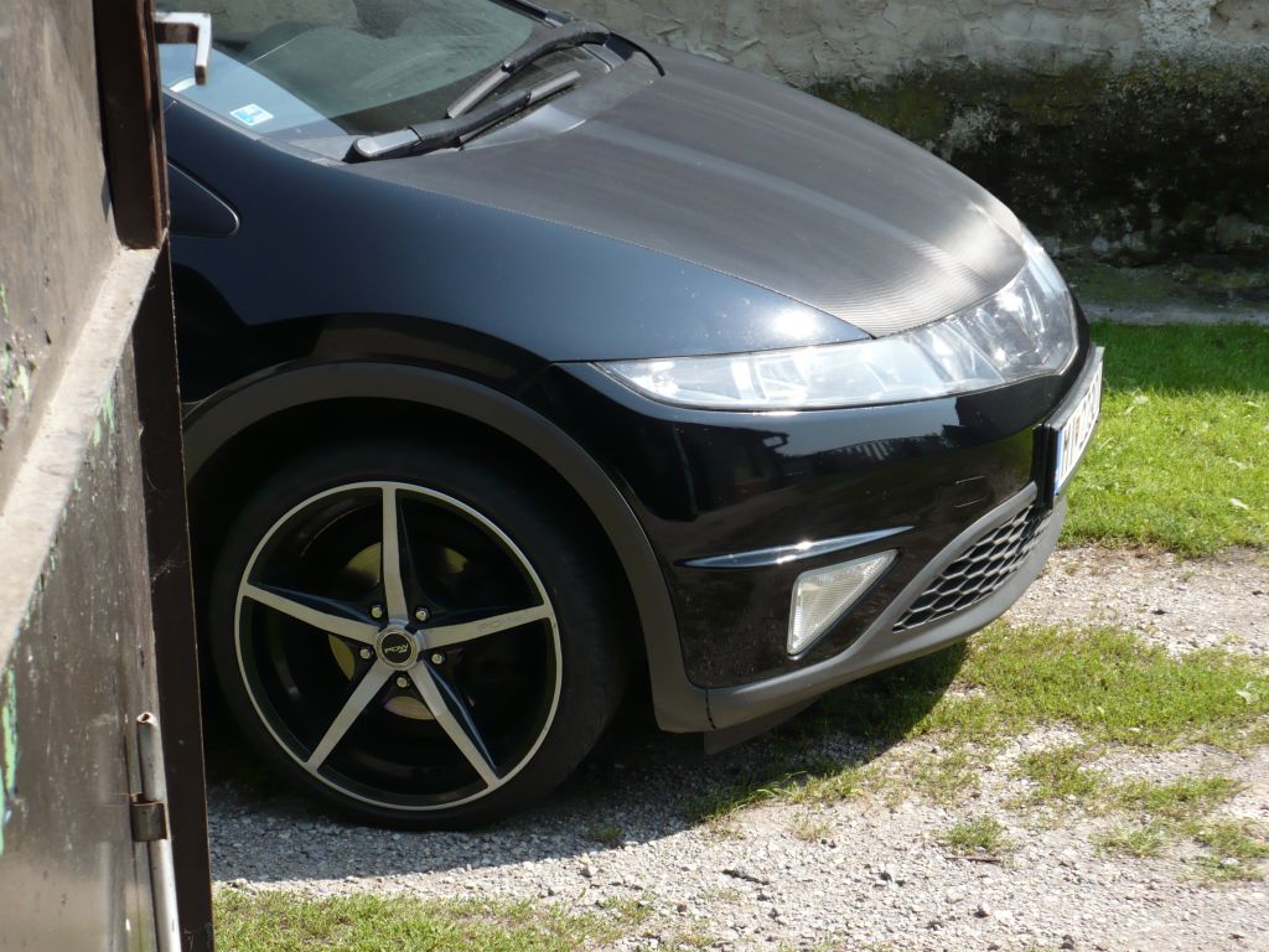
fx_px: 3226
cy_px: 476
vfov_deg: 16.8
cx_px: 634
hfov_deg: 22.3
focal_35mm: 88
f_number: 3.4
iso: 100
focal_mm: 14.5
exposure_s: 1/400
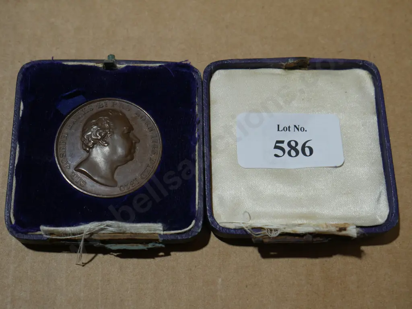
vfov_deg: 25.3
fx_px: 691
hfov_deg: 33.2
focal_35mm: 58
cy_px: 154
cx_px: 206
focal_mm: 29
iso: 200
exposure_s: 1/60
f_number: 5.4
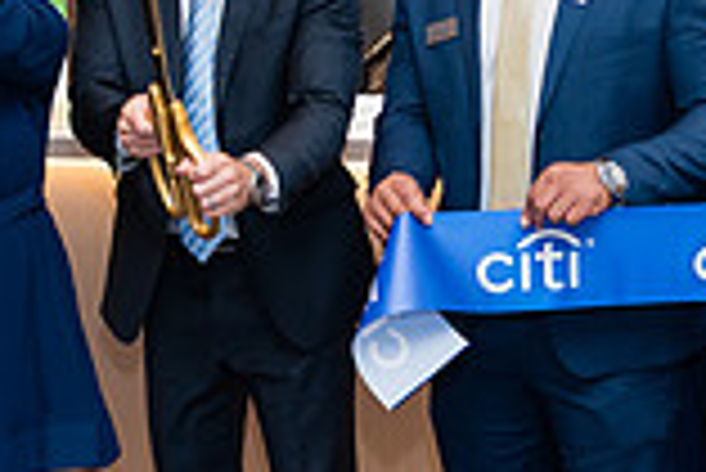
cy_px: 266
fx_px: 1884
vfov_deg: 14.3
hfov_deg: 21.2
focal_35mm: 96
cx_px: 375
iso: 400
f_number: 3.2
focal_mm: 24
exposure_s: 1/160
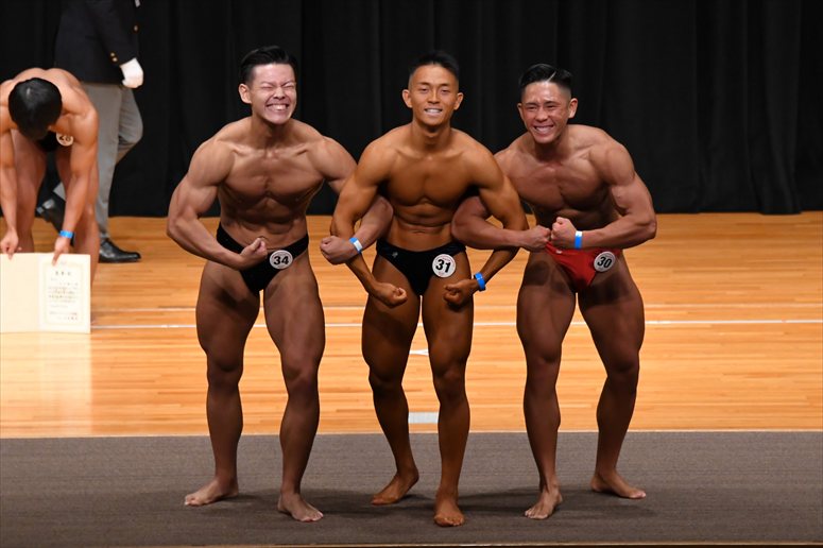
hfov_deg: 8.1
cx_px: 412
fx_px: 5827
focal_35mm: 255
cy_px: 274
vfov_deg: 5.4
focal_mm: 170
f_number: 5.6
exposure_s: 1/400
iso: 4000
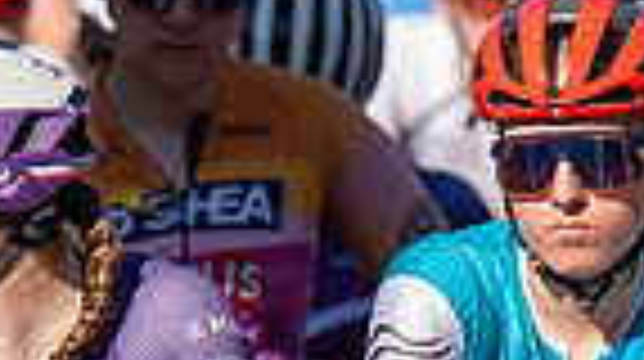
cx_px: -444
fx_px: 20567
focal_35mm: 1206
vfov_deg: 1.0
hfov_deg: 1.8
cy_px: 358
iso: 100
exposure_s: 1/1250
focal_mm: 156
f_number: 2.8
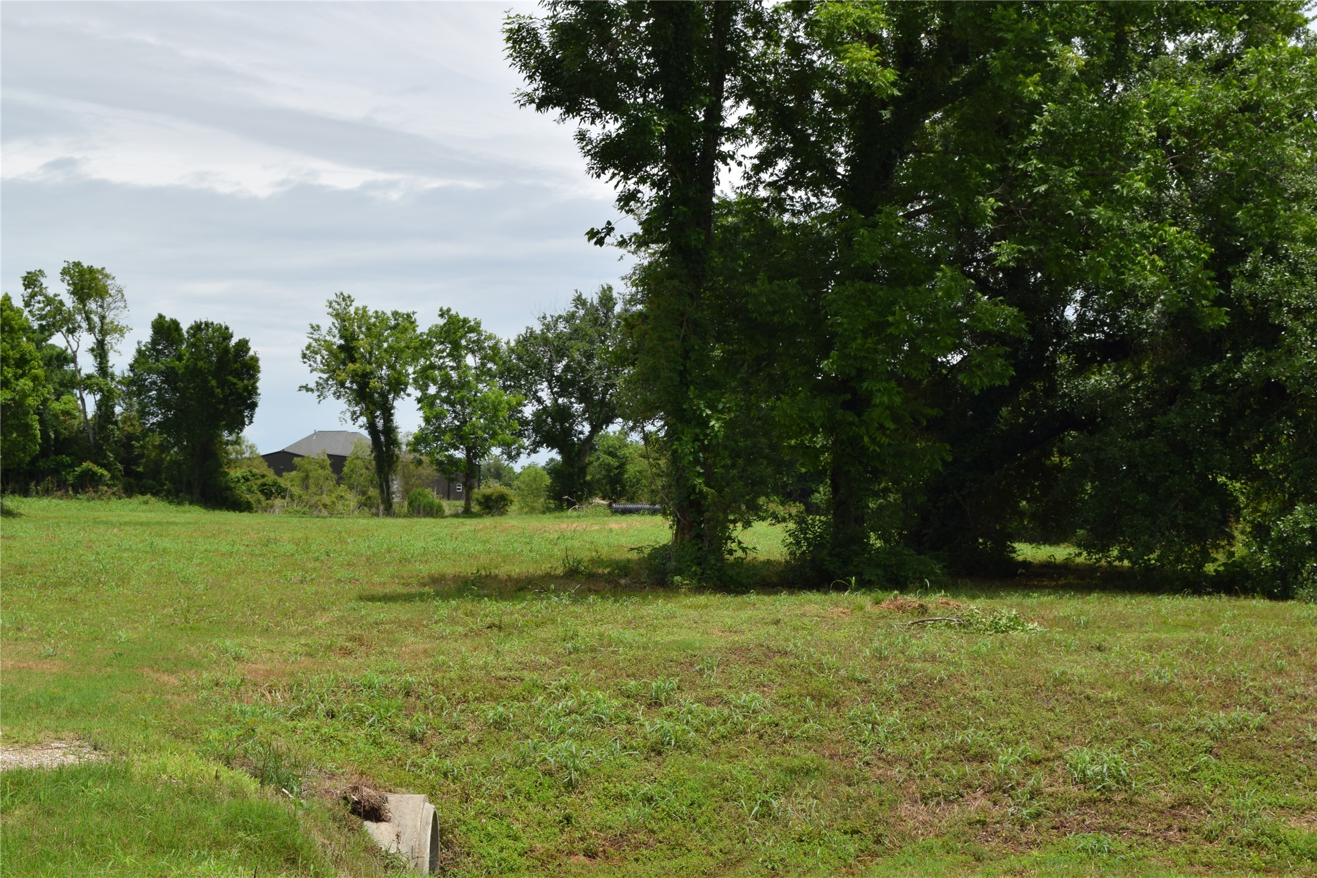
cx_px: 658
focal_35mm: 48
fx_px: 1756
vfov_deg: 28.1
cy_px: 439
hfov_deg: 41.1
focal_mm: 32
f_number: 13
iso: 100
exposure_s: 1/200
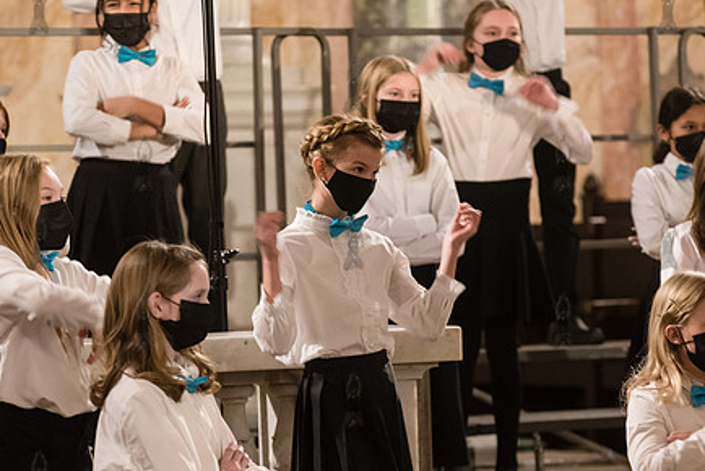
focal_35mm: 227
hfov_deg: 9.1
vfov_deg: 6.1
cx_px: 352
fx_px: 4448
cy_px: 241
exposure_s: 1/125
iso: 4000
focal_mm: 170
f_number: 5
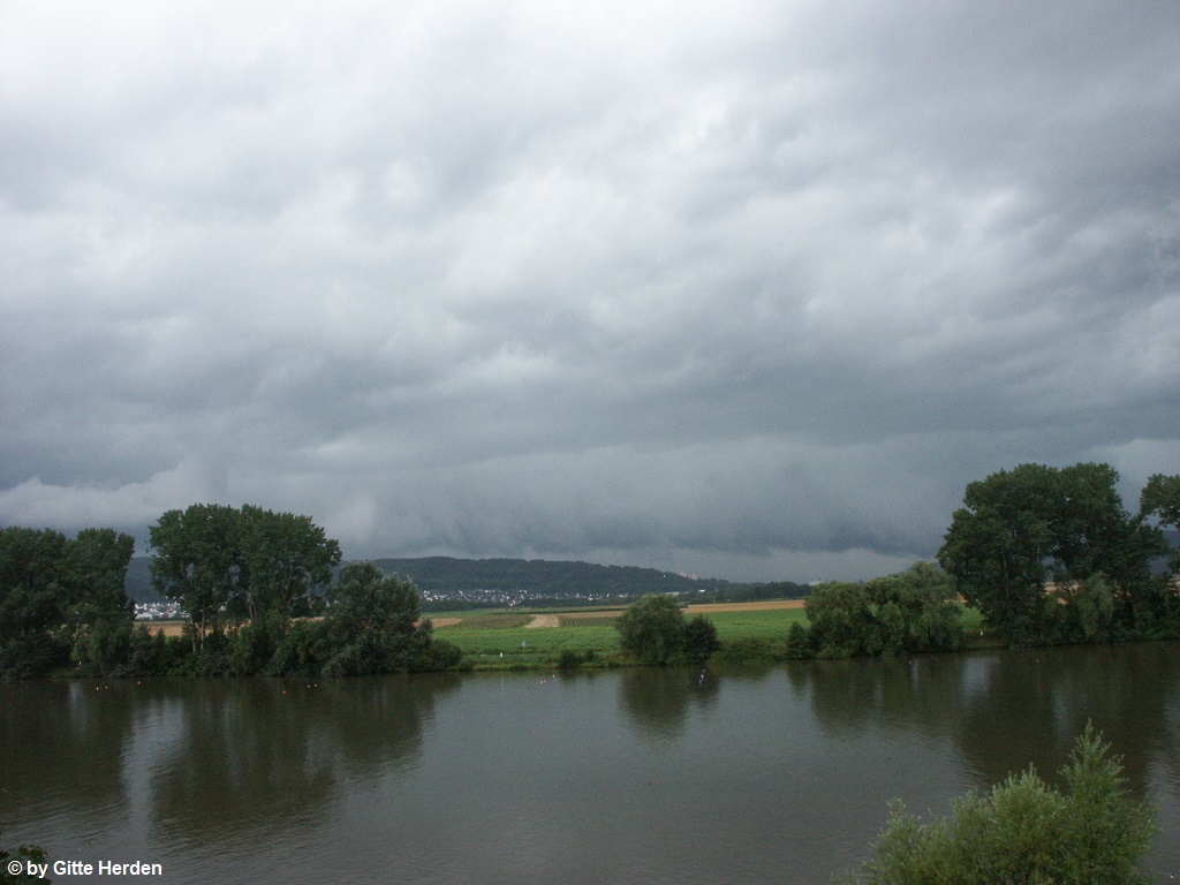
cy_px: 442
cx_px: 590
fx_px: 954
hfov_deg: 63.4
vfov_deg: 49.7
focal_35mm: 28
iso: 200
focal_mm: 7.27
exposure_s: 1/8
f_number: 8
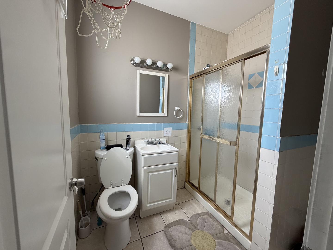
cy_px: 125
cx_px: 166
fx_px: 135
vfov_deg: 85.7
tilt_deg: -5.6
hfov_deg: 102.1
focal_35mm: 14
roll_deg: -0.4
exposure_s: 1/121
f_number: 2.2
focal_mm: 2.22
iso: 160
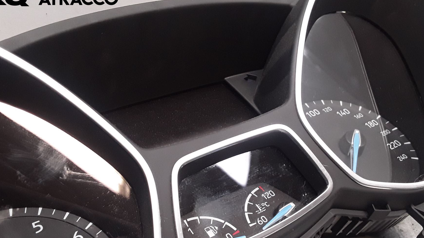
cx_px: 218
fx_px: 405
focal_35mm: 36
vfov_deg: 32.2
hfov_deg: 55.3
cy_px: 178
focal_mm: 2.91
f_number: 1.9
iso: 100
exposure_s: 1/100
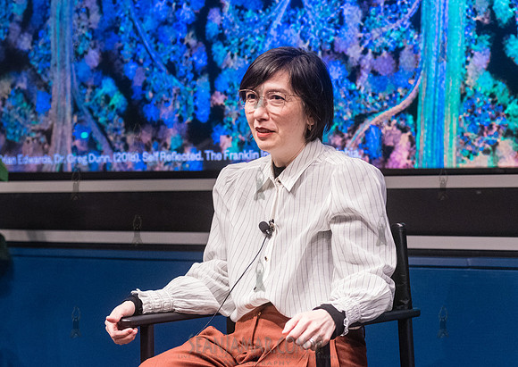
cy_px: 148
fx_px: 2066
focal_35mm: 141
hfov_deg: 14.3
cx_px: 252
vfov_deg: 10.1
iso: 6400
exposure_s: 1/200
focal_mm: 112
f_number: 4
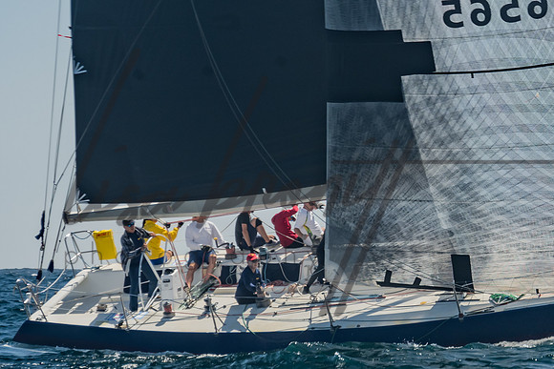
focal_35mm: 488
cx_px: 592
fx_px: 7513
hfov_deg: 4.2
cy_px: 68
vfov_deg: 2.8
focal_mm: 165
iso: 160
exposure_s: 1/320
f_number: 6.3
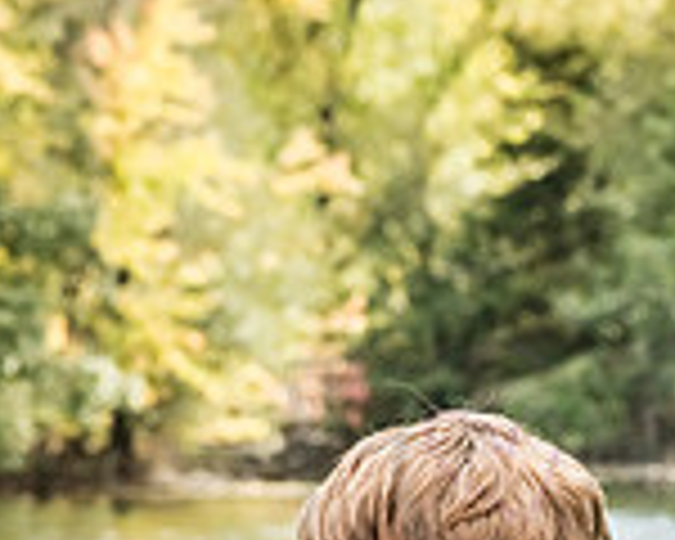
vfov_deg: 4.5
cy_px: 864
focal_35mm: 338
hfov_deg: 5.7
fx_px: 6752
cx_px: 513
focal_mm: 120
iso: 800
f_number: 13
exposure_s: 1/640
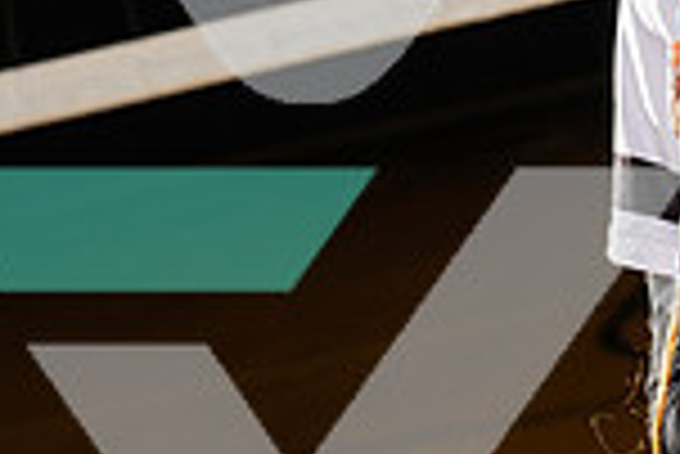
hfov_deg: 7.5
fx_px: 5067
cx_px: 1067
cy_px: -137
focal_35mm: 268
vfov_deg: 5.1
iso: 250
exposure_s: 1/250
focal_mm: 70
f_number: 7.1
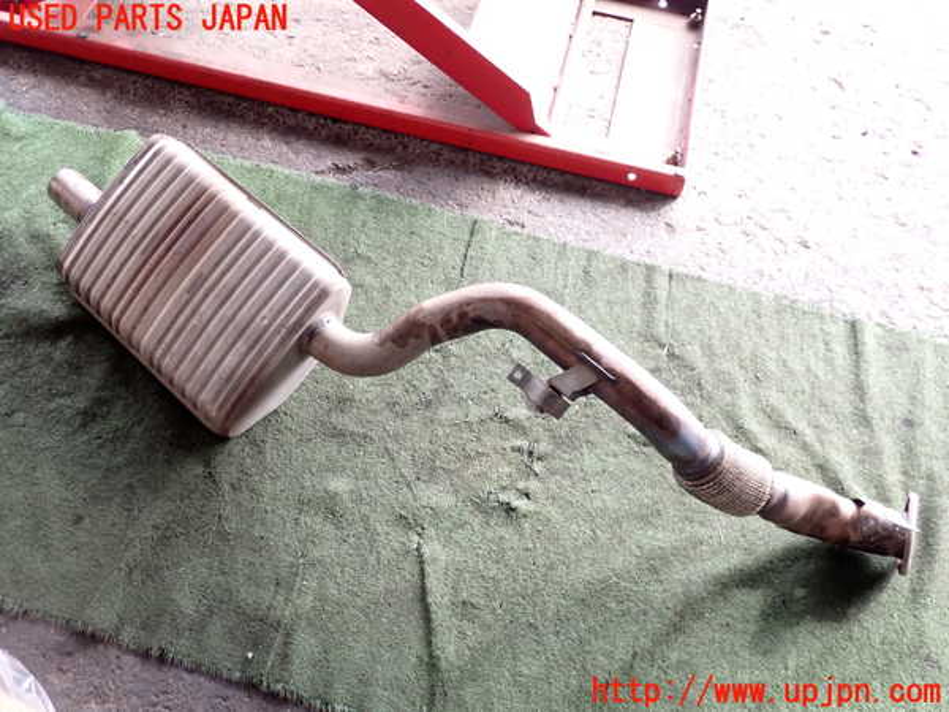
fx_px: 822
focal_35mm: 30
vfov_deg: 46.8
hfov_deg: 60.0
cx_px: 474
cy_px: 356
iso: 200
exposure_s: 1/40
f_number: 2.3
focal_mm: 5.4
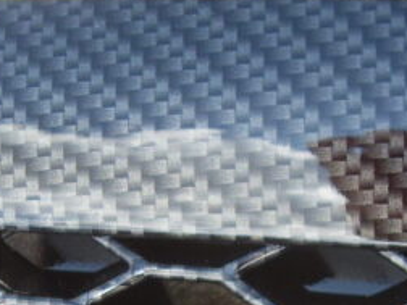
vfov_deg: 12.9
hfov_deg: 17.6
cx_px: 312
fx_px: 1305
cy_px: 395
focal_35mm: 111
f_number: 2.8
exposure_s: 1/500
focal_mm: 6.3
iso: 80
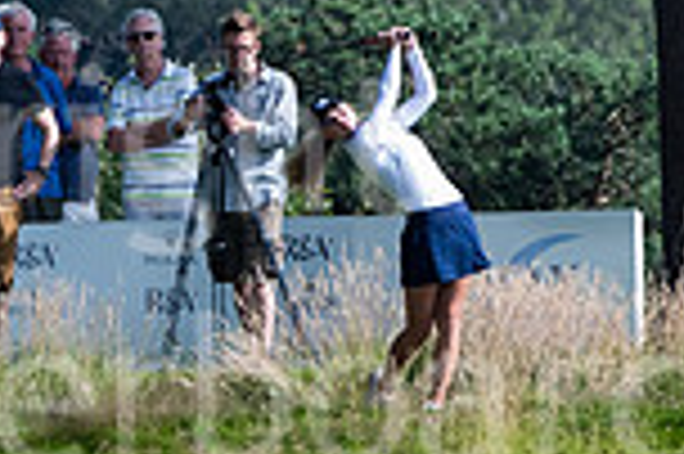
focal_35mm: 2005
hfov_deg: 1.0
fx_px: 38054
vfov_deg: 0.7
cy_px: 434
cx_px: 135
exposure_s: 1/1250
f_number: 6.3
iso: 800
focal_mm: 350
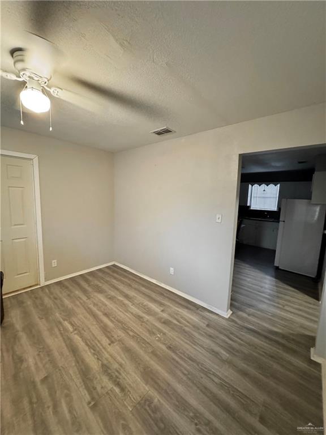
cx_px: 163
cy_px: 218
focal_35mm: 14
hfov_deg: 85.7
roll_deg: -1.3
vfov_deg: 102.1
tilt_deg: -6.6
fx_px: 176
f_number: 2.2
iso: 1250
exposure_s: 1/49
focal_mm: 2.22
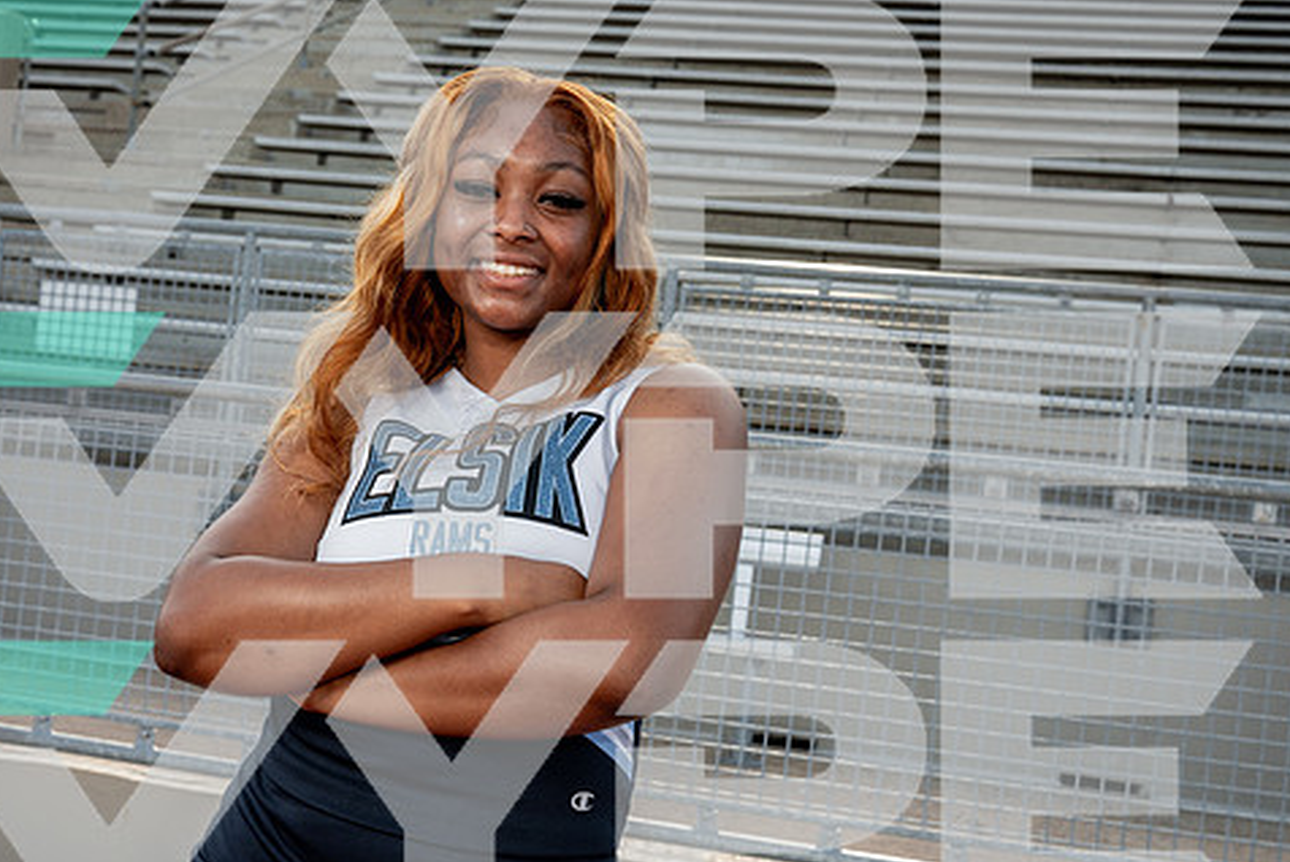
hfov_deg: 35.6
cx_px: 572
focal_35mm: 56
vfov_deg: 24.2
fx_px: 2008
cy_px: 457
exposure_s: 1/250
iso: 400
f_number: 8
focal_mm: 46
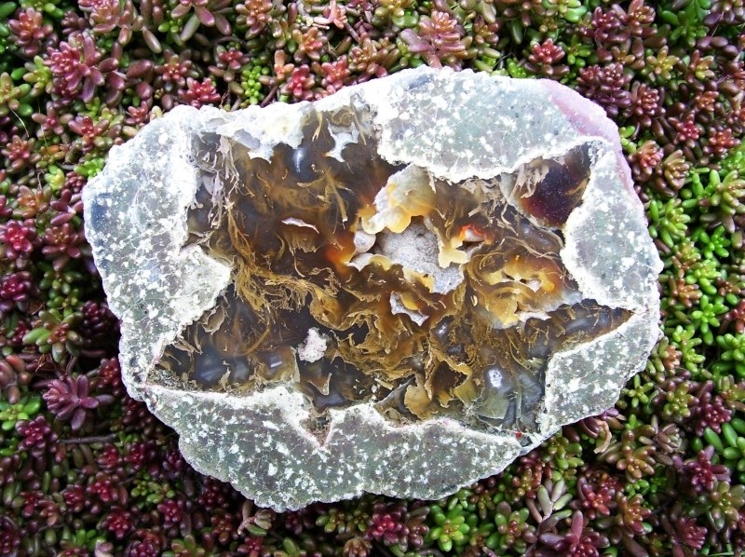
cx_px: 372
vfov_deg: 41.7
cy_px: 278
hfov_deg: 54.0
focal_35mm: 34
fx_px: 731
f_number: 2.7
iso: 80
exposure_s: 1/60
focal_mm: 5.6
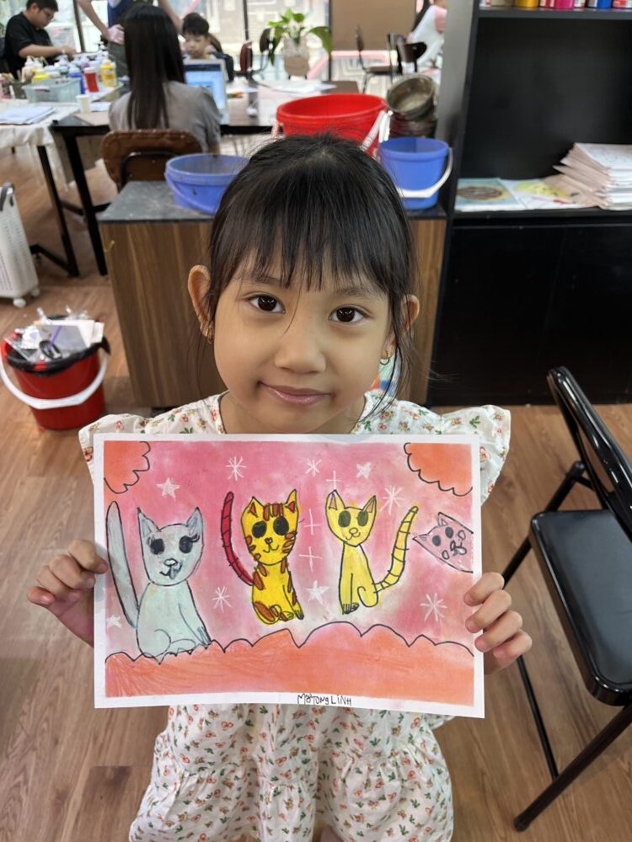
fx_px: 633
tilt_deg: -34.2
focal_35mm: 26
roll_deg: +1.8
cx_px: 316
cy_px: 421
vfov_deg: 67.3
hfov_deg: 53.1
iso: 100
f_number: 1.6
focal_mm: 5.1
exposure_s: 1/100
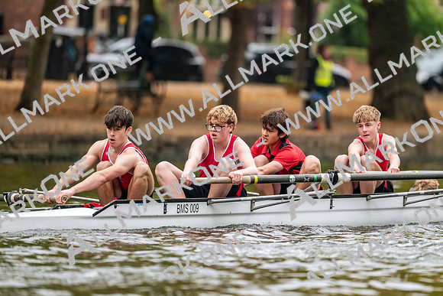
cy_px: 148
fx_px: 4923
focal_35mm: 400
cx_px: 222
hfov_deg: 5.2
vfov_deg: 3.4
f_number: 4.5
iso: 4500
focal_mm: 400
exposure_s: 1/2000
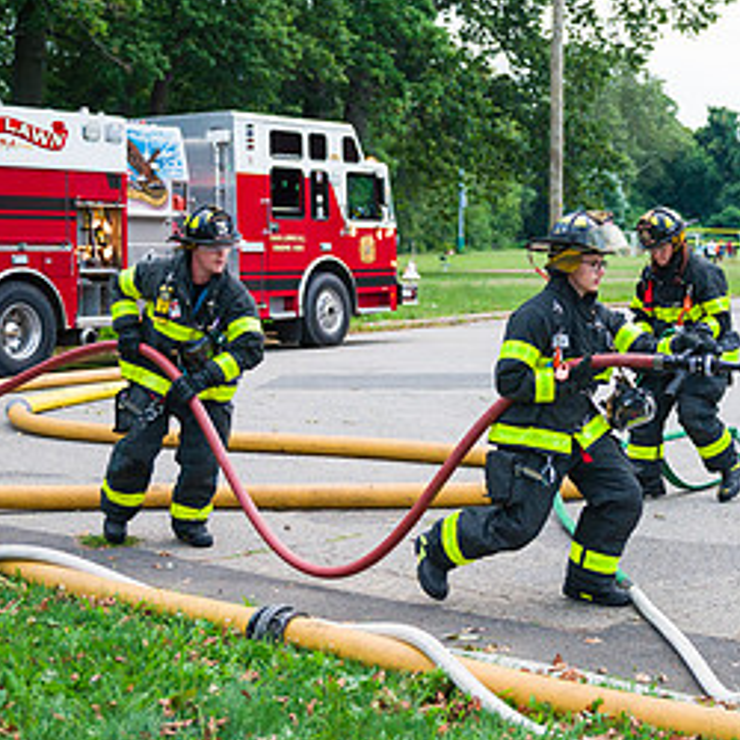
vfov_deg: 24.9
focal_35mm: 69
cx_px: 616
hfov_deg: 24.5
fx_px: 1669
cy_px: 284
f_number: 3.2
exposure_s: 1/200
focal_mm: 35
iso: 1000
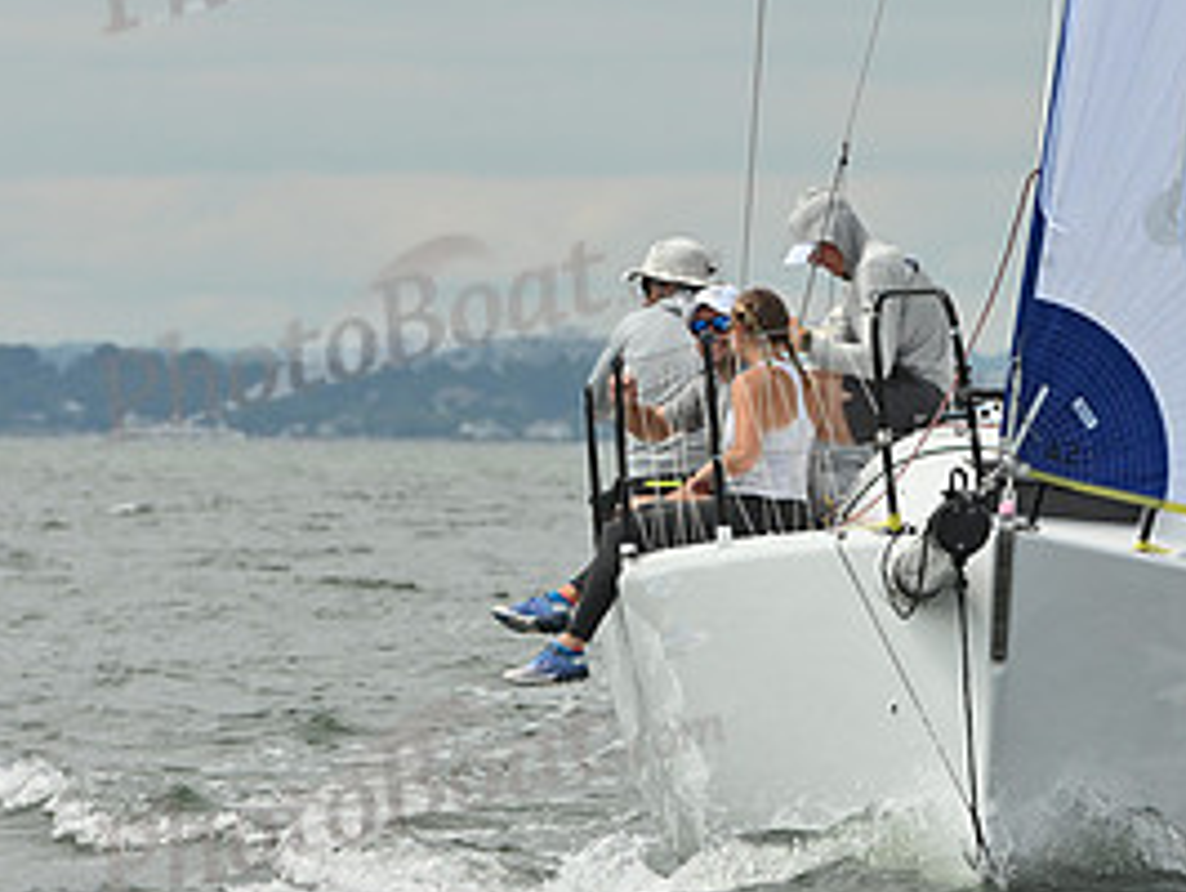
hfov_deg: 4.7
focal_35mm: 419
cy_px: 497
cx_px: 959
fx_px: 14369
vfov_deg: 3.6
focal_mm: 200
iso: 320
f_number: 7.1
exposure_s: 1/1600
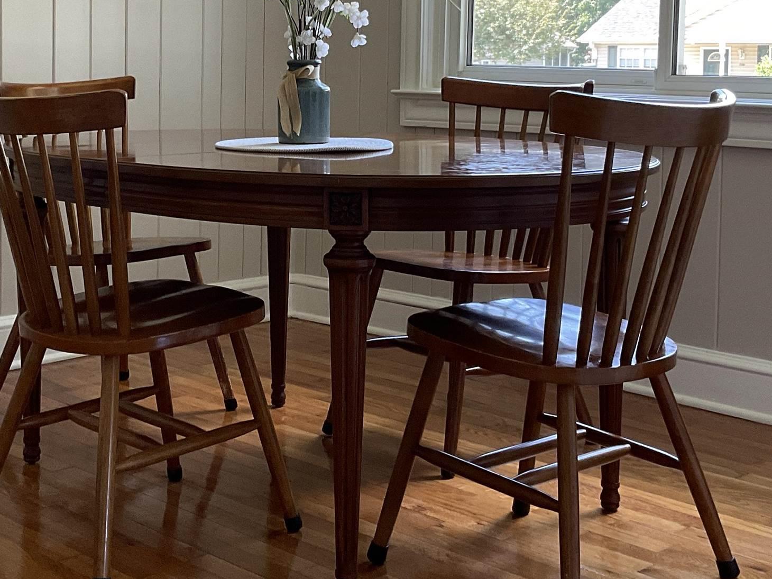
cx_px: 321
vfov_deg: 23.7
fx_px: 1360
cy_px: 124
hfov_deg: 31.6
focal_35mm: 61
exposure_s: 1/87
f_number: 1.8
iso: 64
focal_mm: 3
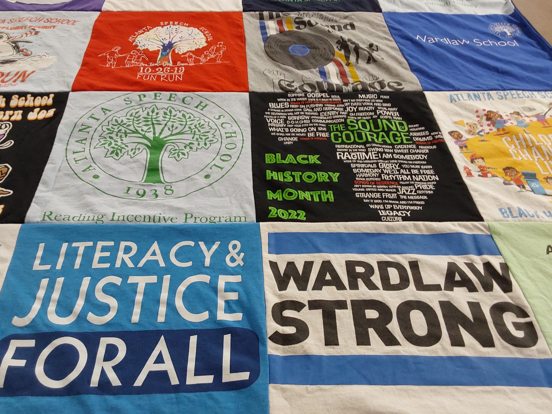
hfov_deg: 58.3
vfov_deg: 45.4
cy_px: 203
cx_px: 256
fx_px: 494
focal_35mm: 31
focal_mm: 2.91
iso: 100
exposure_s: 1/60
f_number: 1.9
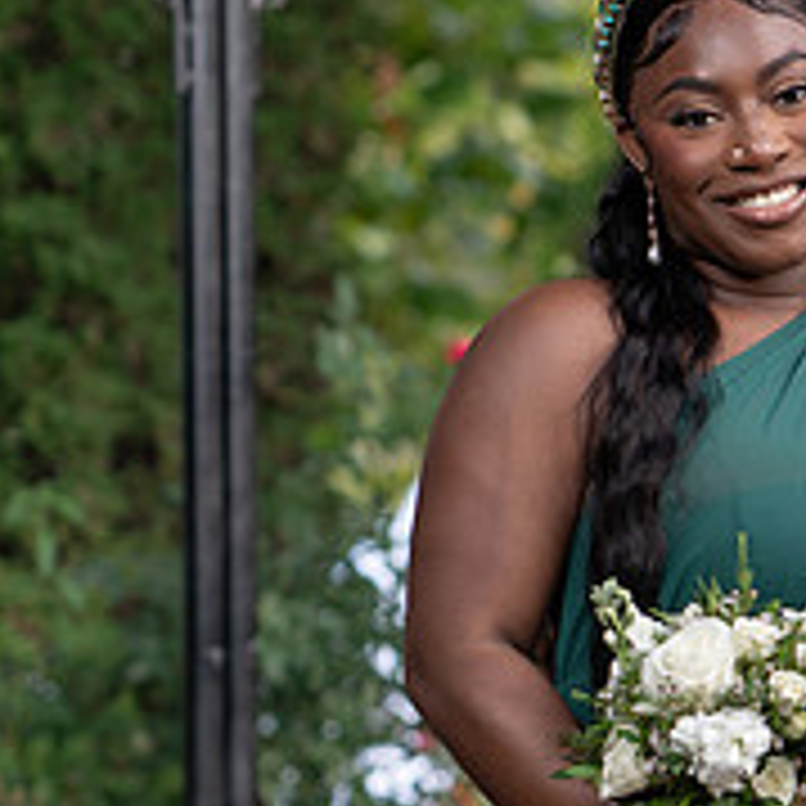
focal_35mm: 239
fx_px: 6296
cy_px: 395
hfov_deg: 7.3
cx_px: 956
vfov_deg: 7.3
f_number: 2.8
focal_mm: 85
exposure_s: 1/250
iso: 100
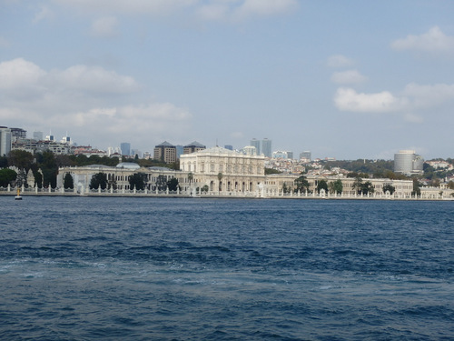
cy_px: 170
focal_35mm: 52
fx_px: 682
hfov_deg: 36.8
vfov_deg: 28.0
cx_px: 227
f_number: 5
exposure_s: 1/640
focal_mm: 9.4
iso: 125
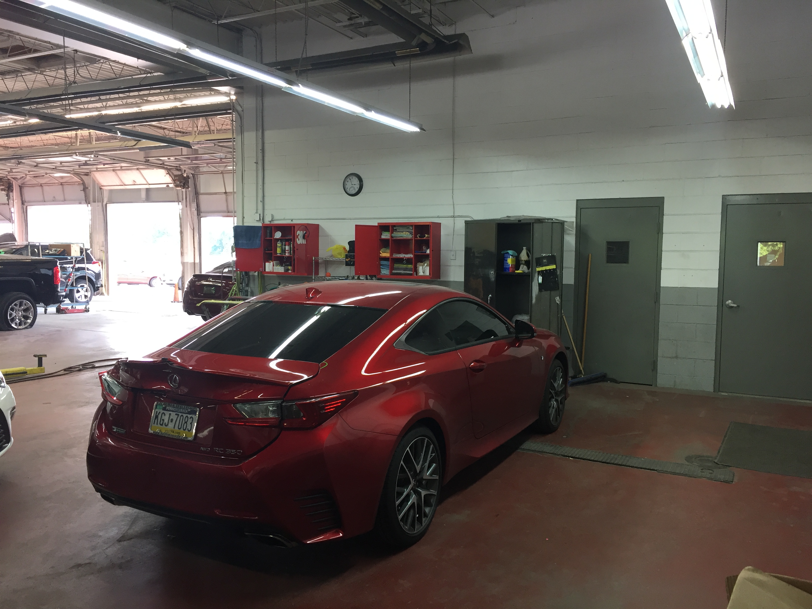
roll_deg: -0.9
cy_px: 304
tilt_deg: -4.7
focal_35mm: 29
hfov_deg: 61.7
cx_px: 406
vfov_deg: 48.2
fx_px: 680
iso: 32
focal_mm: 4.15
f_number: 2.2
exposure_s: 1/40
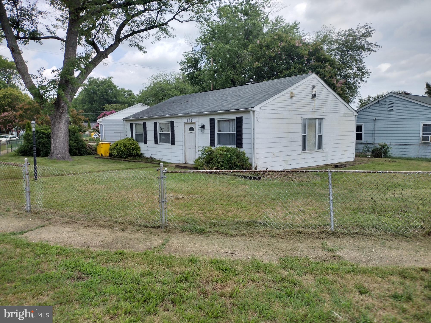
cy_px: 162
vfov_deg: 51.4
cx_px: 216
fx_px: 336
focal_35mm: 27
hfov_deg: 65.3
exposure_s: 1/2419
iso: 100
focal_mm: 4.71
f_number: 1.7
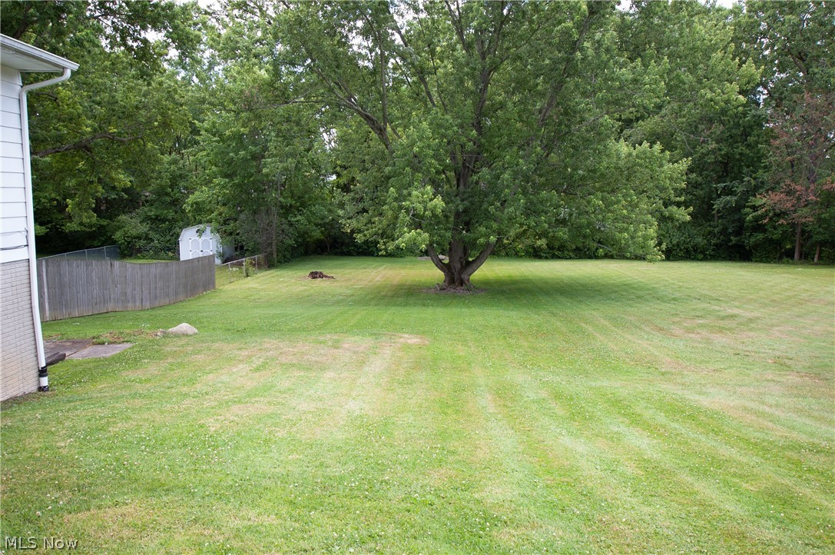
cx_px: 418
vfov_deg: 43.5
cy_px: 278
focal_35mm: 30
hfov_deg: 62.0
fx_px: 695
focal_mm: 20
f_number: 5.6
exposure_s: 1/125
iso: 220
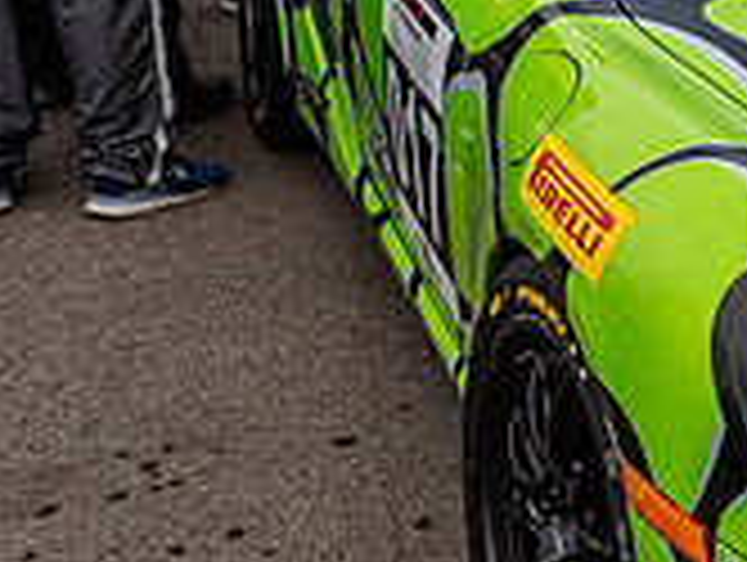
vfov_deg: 16.5
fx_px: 1923
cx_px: 925
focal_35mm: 89
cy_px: 79
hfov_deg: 20.4
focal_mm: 12
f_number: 11
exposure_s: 1/125
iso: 200
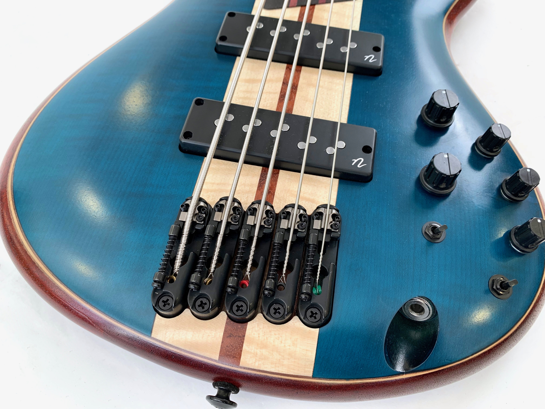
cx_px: 272
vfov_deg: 53.1
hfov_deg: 67.3
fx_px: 409
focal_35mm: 26
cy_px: 204
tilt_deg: -59.6
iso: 64
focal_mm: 4.25
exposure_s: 1/50
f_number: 1.8
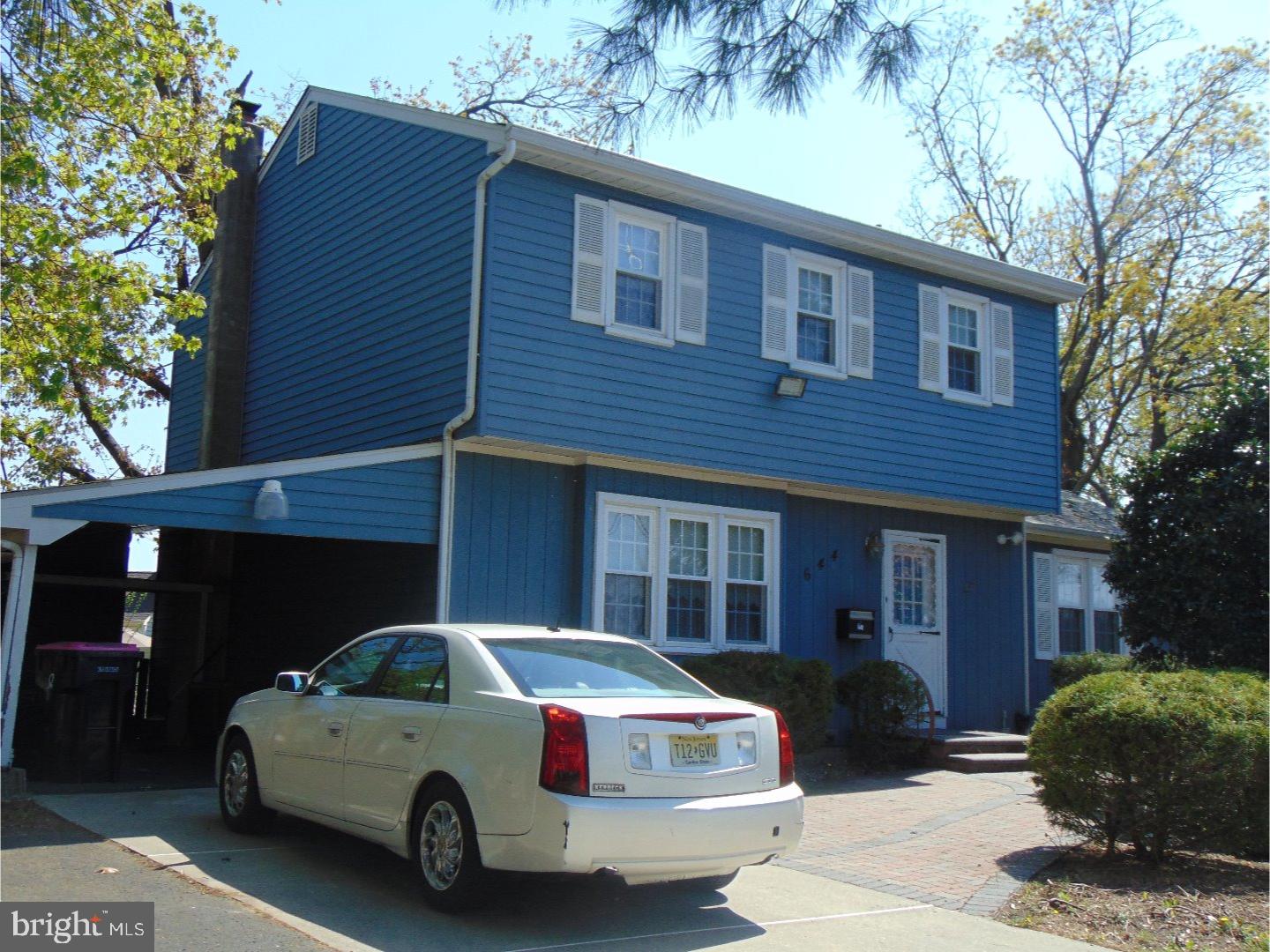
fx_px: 1431
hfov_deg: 47.9
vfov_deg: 36.8
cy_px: 476
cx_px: 635
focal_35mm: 39
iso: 80
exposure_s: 1/640
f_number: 3.3
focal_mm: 6.9
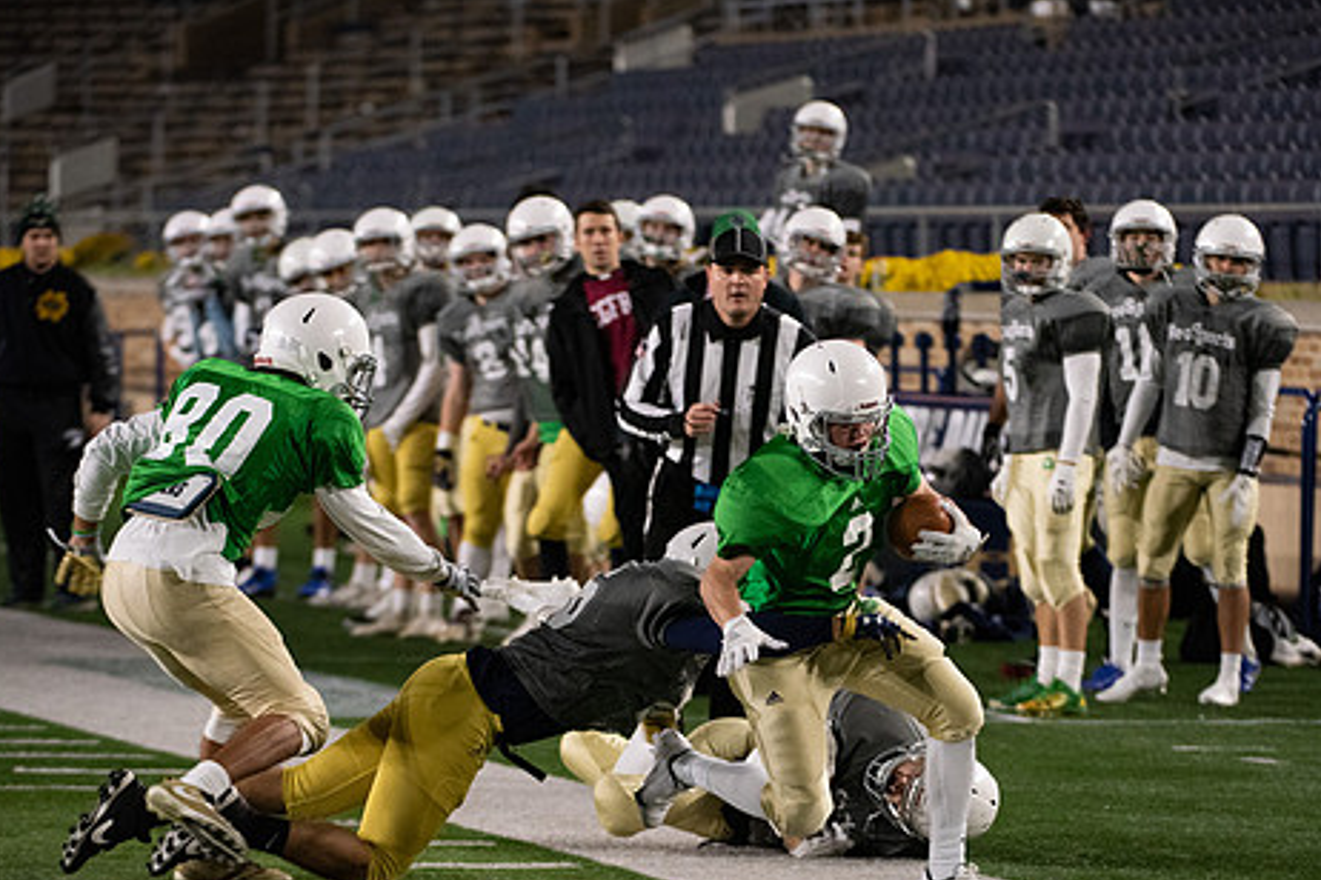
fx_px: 9210
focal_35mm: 251
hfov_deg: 8.2
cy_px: 539
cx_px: 766
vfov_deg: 5.5
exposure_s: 1/500
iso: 4500
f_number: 4.5
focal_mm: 200
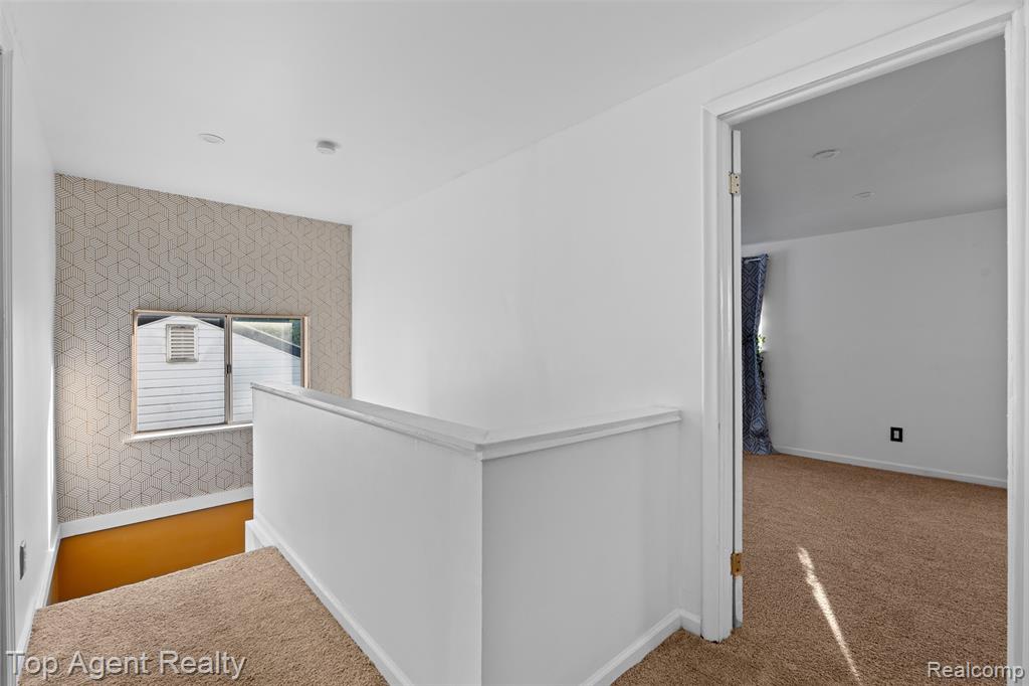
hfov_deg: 96.8
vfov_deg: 73.7
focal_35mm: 16
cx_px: 514
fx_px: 457
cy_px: 343
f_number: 9
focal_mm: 16
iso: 200
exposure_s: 1/5
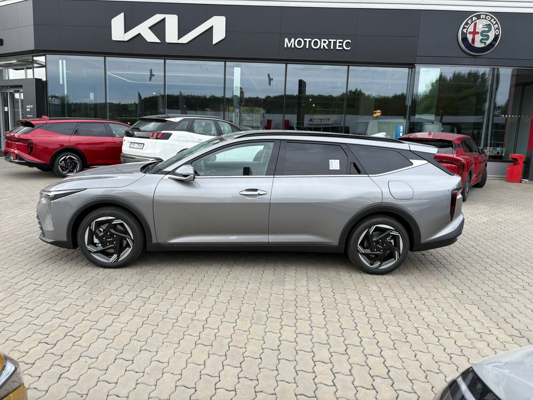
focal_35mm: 26
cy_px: 200
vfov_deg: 53.1
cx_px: 266
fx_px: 400
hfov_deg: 67.3
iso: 50
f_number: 1.6
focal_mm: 5.96
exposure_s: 1/1175
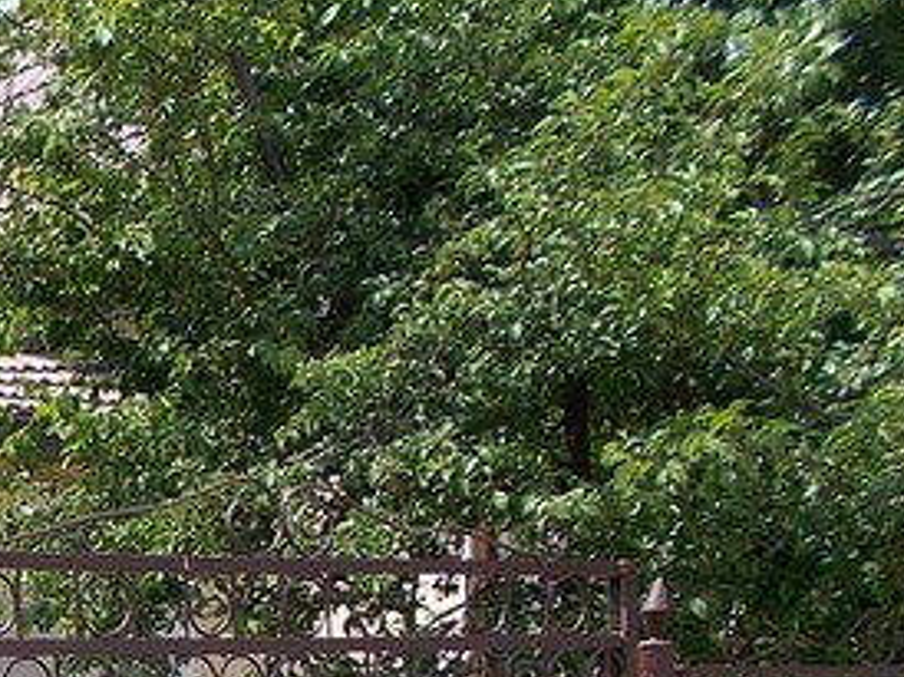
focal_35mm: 76
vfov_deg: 18.4
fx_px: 1983
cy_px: 789
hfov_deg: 22.0
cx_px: -396
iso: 80
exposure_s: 1/80
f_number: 8
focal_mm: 4.6
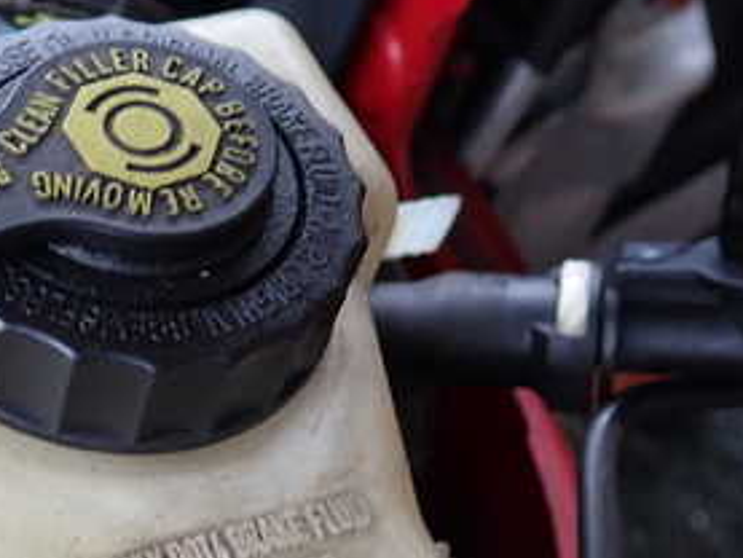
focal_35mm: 65
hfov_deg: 28.2
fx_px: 1396
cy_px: 496
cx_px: 16
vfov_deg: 22.1
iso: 200
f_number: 2.3
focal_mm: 5.4
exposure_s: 1/40
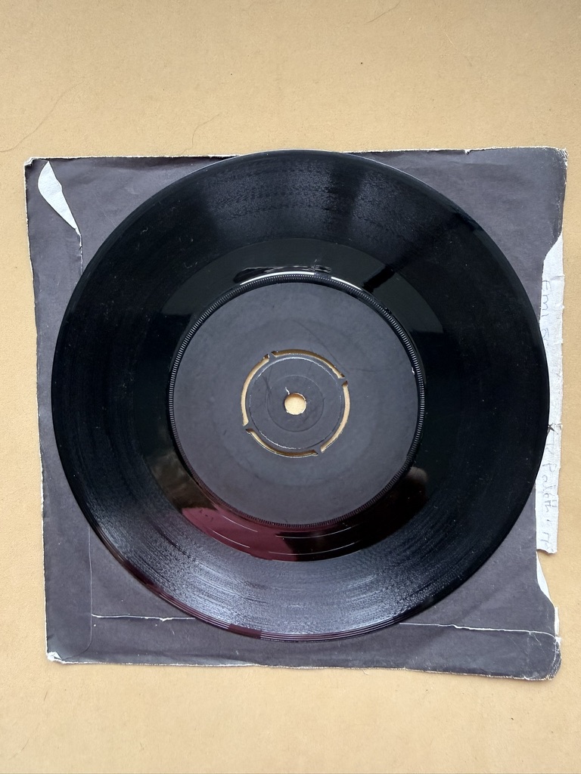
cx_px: 290
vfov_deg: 71.6
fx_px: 537
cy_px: 387
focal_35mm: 24
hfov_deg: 56.8
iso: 320
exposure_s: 1/99
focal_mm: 2.22
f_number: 2.2
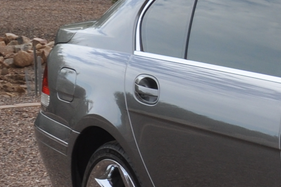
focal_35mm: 193
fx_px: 1505
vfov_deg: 7.1
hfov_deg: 9.5
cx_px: 683
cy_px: 139
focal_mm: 22
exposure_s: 1/200
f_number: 9
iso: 200
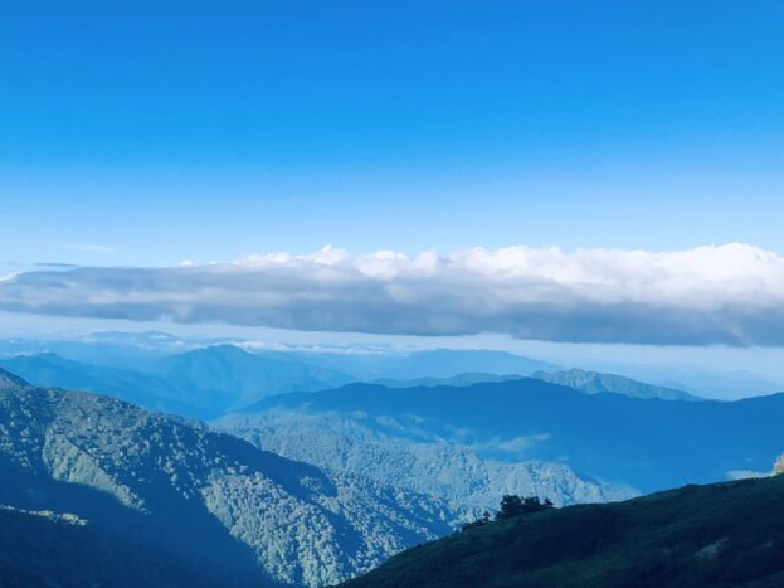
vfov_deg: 31.2
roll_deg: -2.1
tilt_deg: -4.6
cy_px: 407
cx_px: 209
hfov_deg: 40.2
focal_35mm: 46
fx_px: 1042
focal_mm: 4
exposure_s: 1/1412
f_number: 1.8
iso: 20
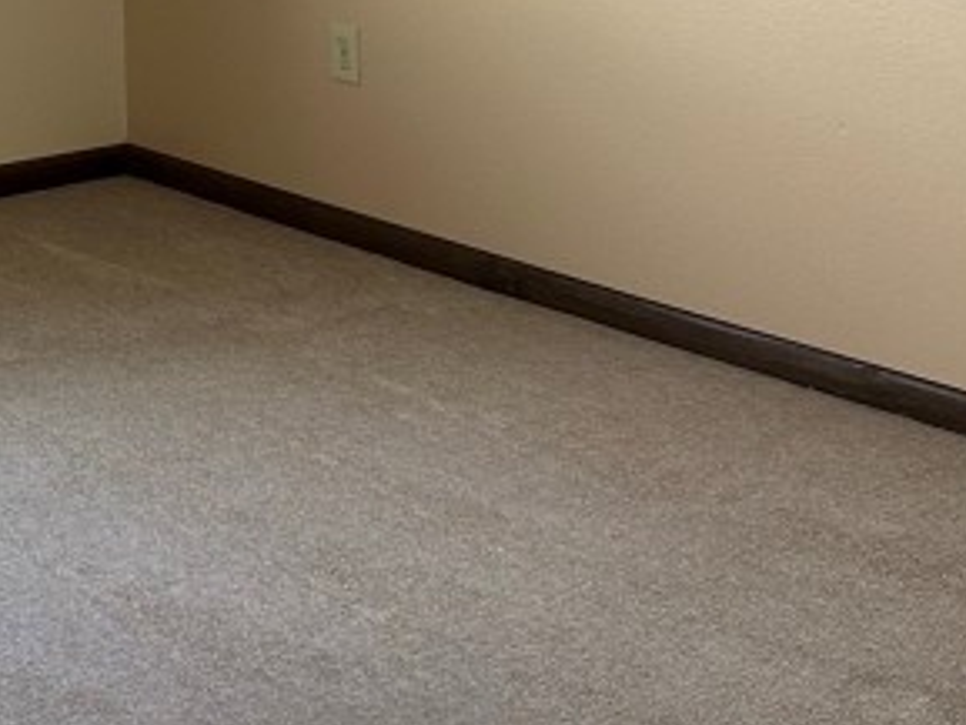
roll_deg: +0.3
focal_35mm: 85
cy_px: -418
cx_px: -167
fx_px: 2373
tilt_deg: +0.7
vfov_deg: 15.7
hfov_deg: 21.5
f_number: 1.78
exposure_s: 1/60
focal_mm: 6.86
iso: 125
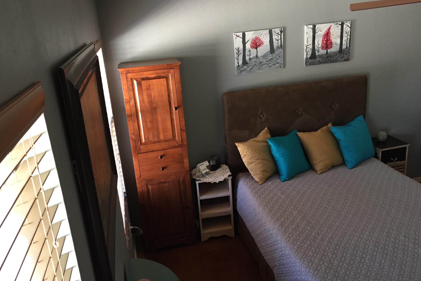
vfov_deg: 42.3
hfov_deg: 60.3
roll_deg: +4.5
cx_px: 208
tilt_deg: -17.3
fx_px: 362
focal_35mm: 31
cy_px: 130
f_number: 2.2
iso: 160
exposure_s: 1/30
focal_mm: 4.15
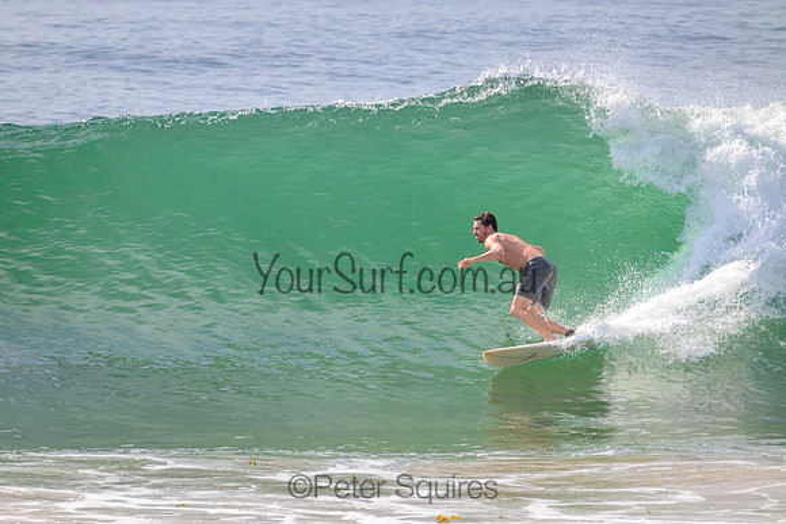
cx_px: 393
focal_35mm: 620
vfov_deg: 2.2
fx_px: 13539
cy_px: 262
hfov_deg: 3.3
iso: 1000
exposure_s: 1/2000
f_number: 11
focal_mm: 620
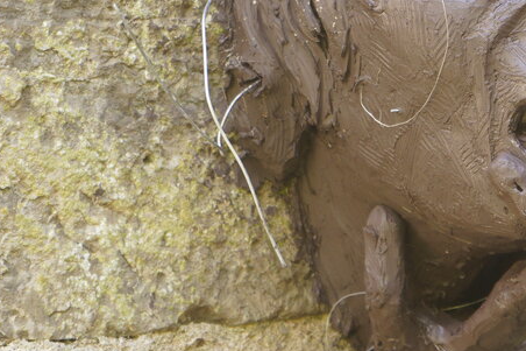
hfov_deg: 11.0
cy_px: 9
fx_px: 2717
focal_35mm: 186
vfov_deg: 7.4
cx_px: 443
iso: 640
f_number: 5.6
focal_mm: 70
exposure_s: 1/125
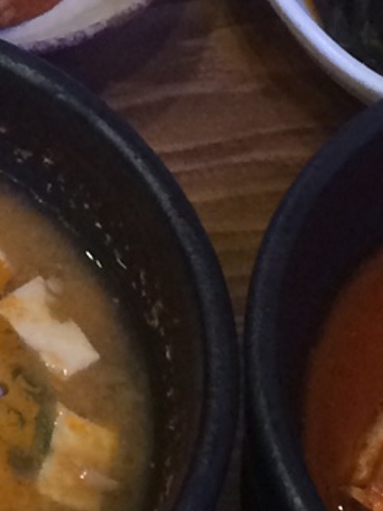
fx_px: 2670
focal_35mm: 181
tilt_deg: -45.4
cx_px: -202
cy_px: -369
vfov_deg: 10.4
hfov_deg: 8.0
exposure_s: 1/30
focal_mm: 4.15
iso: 200
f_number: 2.2
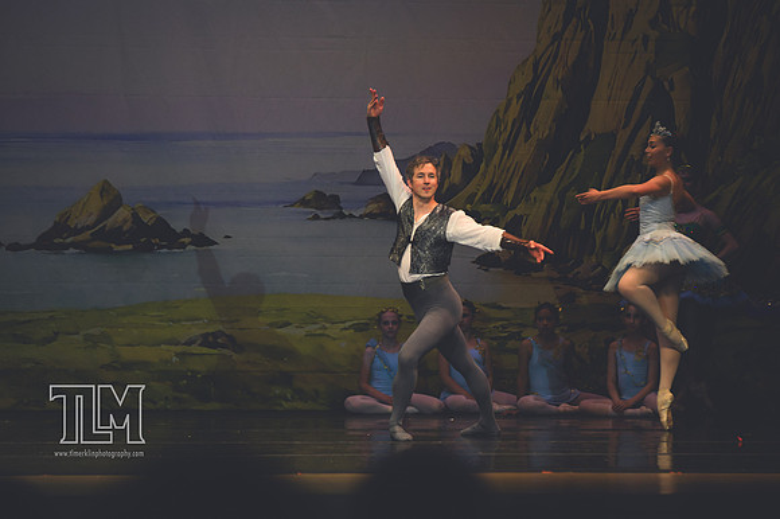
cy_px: 260
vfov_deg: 5.7
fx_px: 5197
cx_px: 390
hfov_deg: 8.6
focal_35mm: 240
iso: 560
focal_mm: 160
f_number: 2.8
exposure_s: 1/500
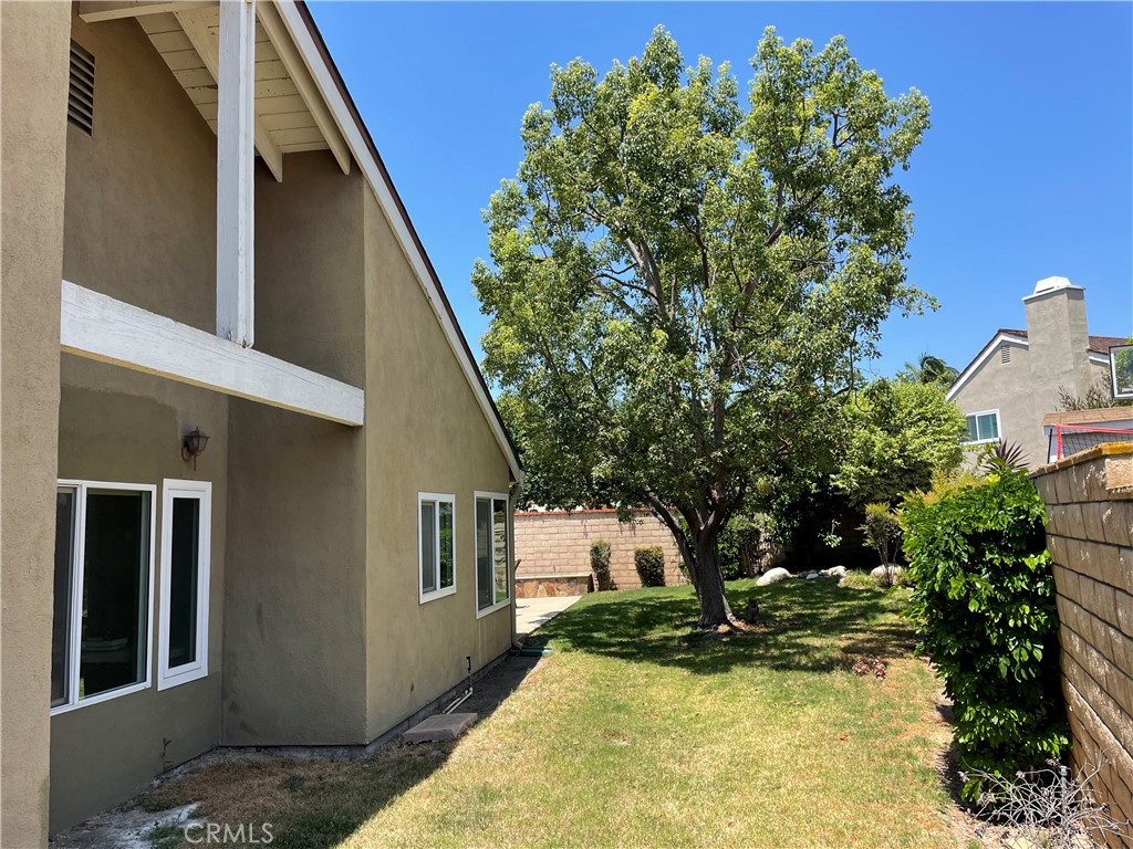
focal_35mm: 26
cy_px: 424
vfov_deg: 53.1
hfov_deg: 67.3
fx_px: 851
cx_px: 566
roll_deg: +2.6
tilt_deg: +7.1
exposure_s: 1/1595
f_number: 1.6
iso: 32
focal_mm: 4.2
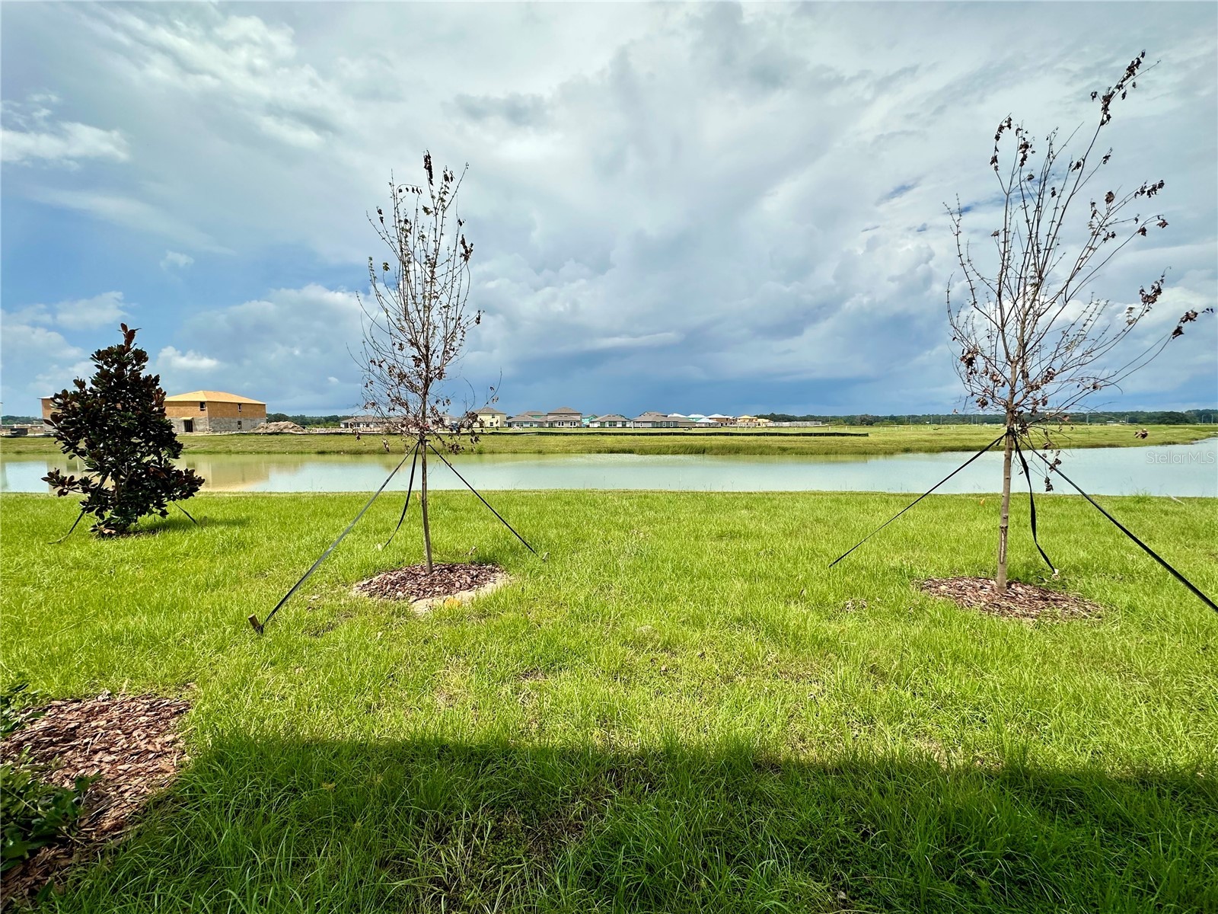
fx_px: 493
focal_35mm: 14
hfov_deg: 102.1
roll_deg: +0.2
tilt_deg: -4.5
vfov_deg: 85.7
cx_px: 609
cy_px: 457
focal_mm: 2.22
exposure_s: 1/3731
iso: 50
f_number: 2.2
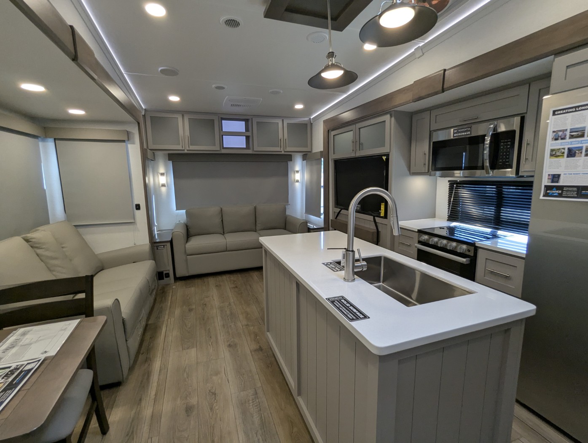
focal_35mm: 16
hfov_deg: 94.4
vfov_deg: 78.2
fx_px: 272
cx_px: 294
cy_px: 222
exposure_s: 1/139
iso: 196
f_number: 2.2
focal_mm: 2.35
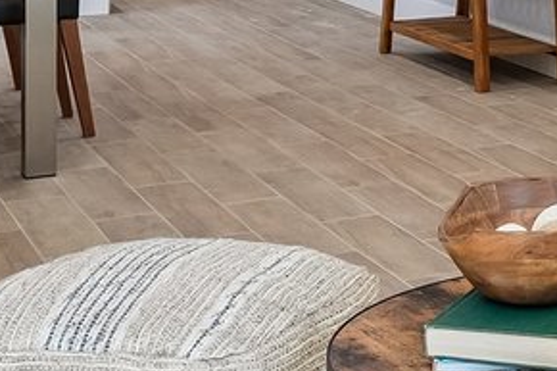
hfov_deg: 18.6
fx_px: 1531
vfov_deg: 12.8
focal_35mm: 99
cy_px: -259
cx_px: 803
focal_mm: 14
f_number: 8
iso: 640
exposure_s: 1/80
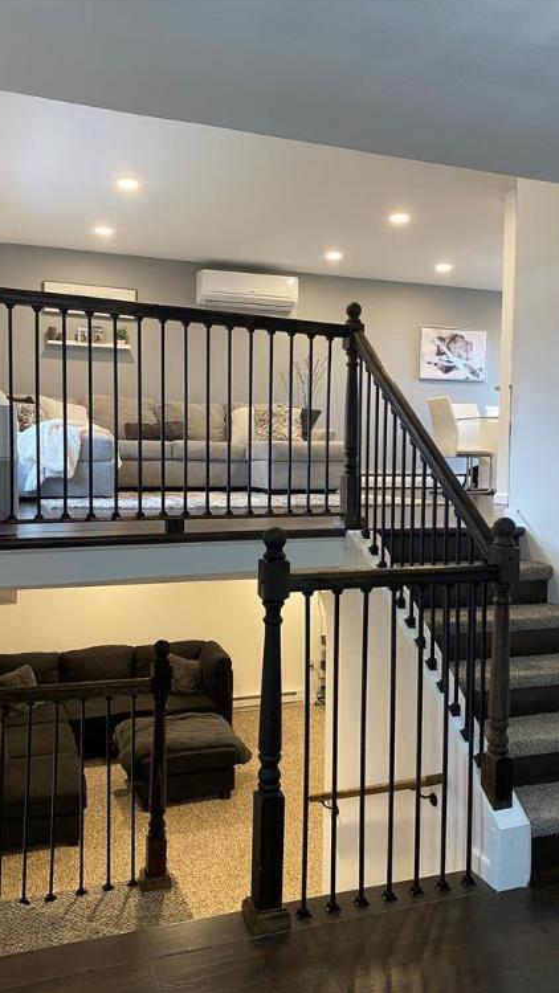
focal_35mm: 29
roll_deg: -0.4
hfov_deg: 40.2
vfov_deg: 66.1
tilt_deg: -2.8
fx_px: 764
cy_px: 499
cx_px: 276
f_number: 1.8
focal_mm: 4.25
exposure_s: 1/60
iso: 160
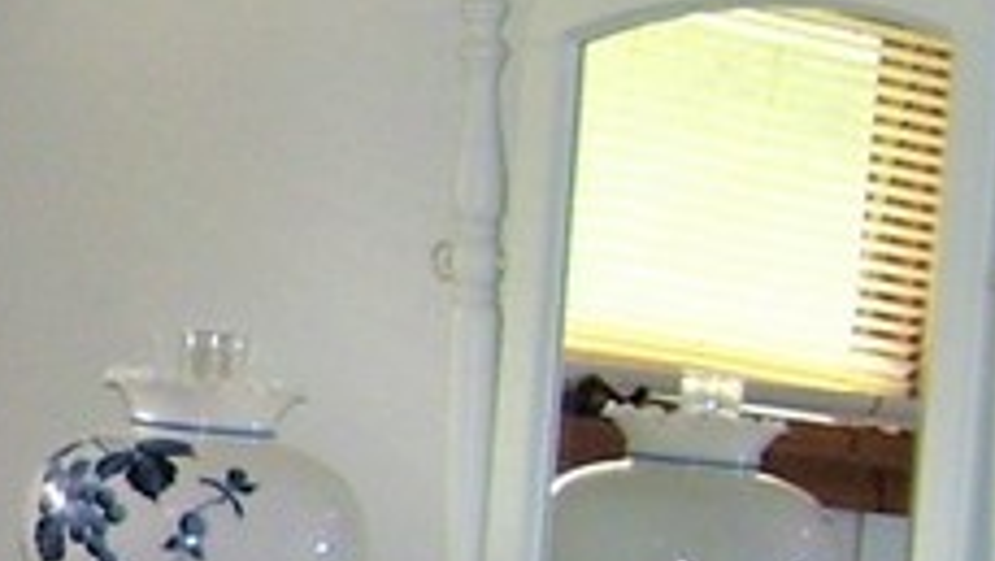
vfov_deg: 6.9
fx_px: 4619
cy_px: 548
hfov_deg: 11.1
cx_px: -1034
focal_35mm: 175
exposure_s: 1/60
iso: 80
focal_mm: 6
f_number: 2.7
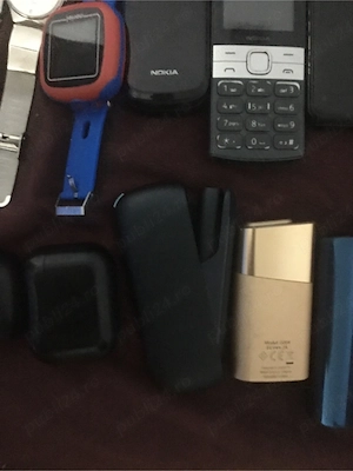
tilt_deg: -86.4
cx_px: 176
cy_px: 236
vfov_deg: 61.7
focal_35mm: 29
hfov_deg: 48.2
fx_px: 394
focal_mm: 4.15
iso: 320
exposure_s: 1/4
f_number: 2.2
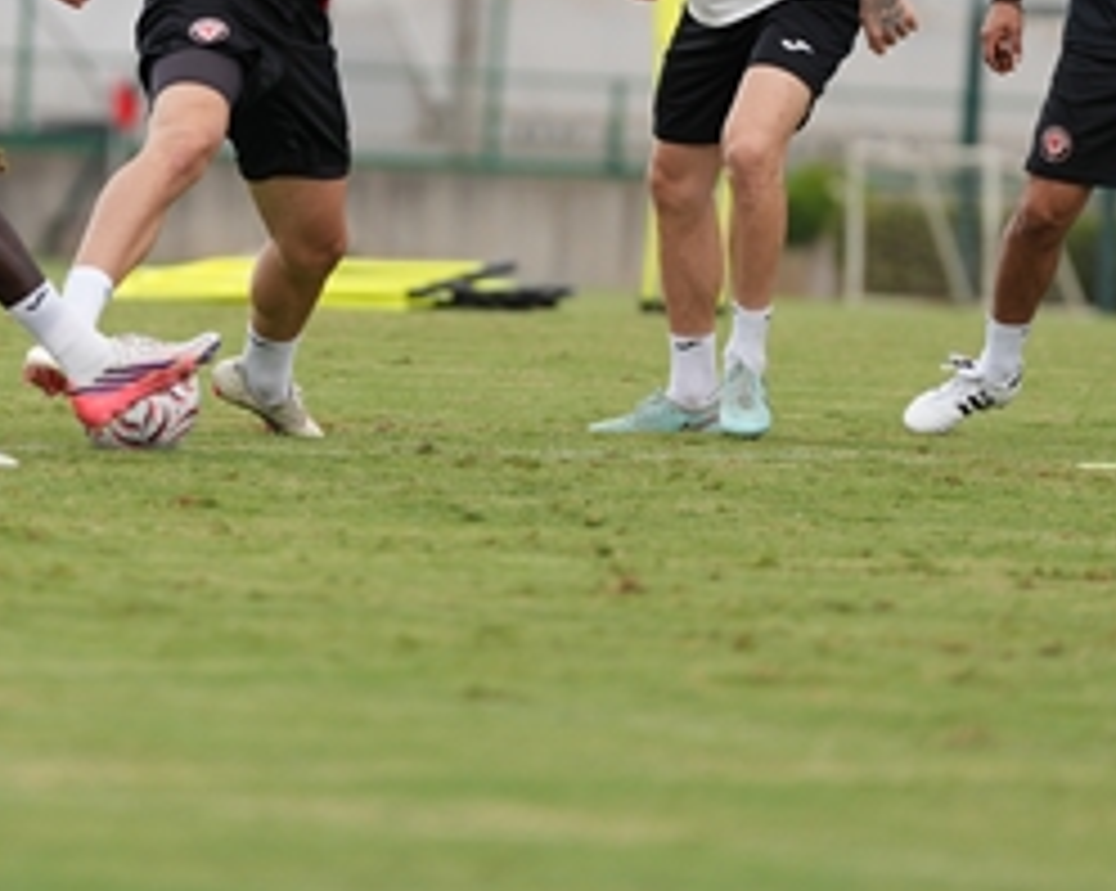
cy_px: -38
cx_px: 400
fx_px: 16007
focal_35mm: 485
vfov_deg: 3.2
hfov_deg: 4.0
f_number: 2.8
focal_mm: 200
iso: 250
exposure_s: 1/1250
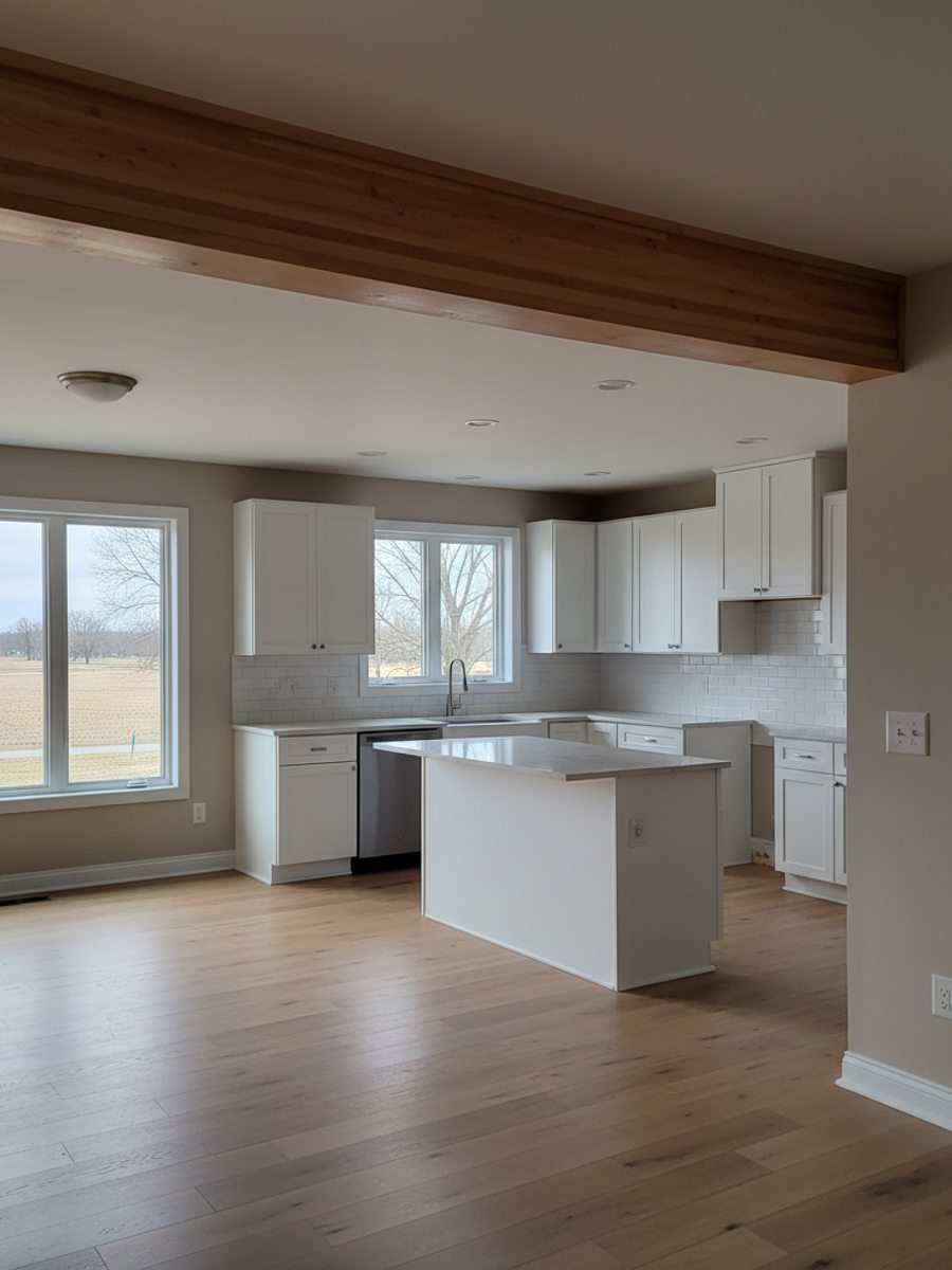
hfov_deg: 53.1
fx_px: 953
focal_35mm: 26
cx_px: 476
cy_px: 635
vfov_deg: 67.3
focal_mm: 5.7
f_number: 1.6
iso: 803
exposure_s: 1/1155
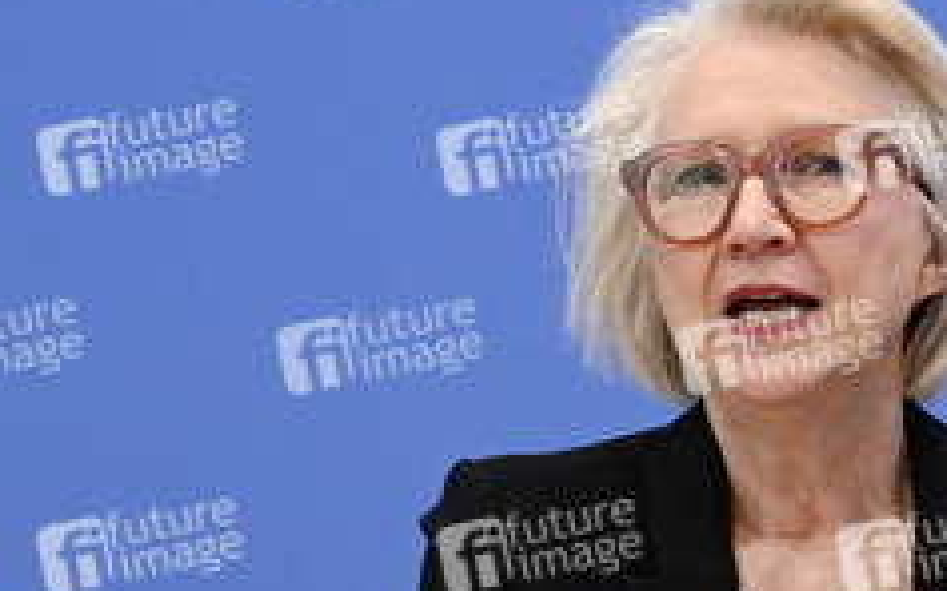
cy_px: 447
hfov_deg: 11.7
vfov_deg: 7.4
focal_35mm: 178
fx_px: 4593
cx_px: 833
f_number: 6.3
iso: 4000
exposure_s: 1/640
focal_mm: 92
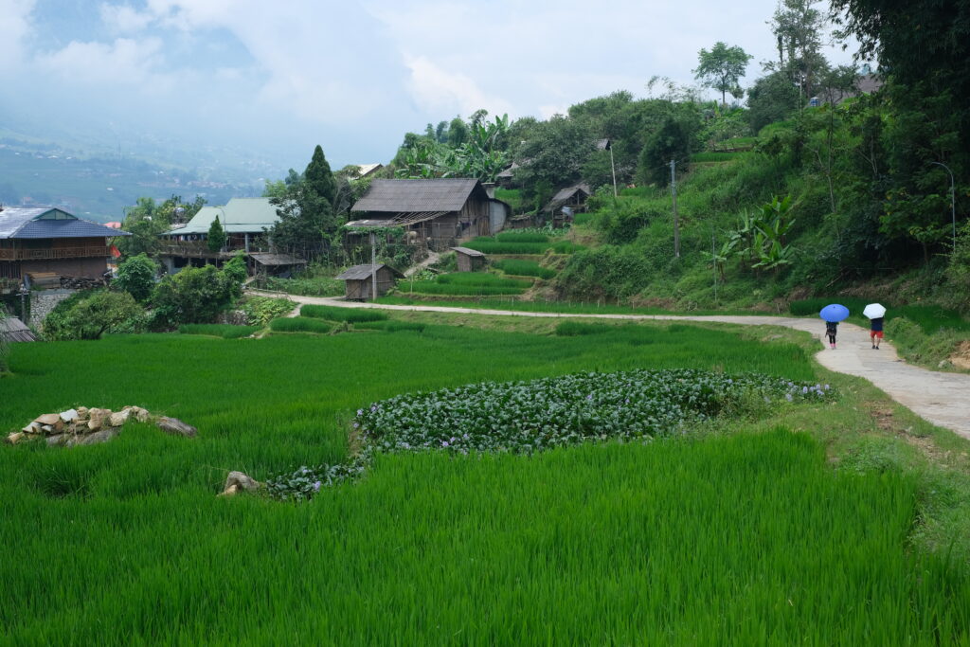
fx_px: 1428
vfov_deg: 25.5
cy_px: 324
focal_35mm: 53
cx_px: 485
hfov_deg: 37.5
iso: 320
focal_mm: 35
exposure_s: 1/1000
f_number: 5
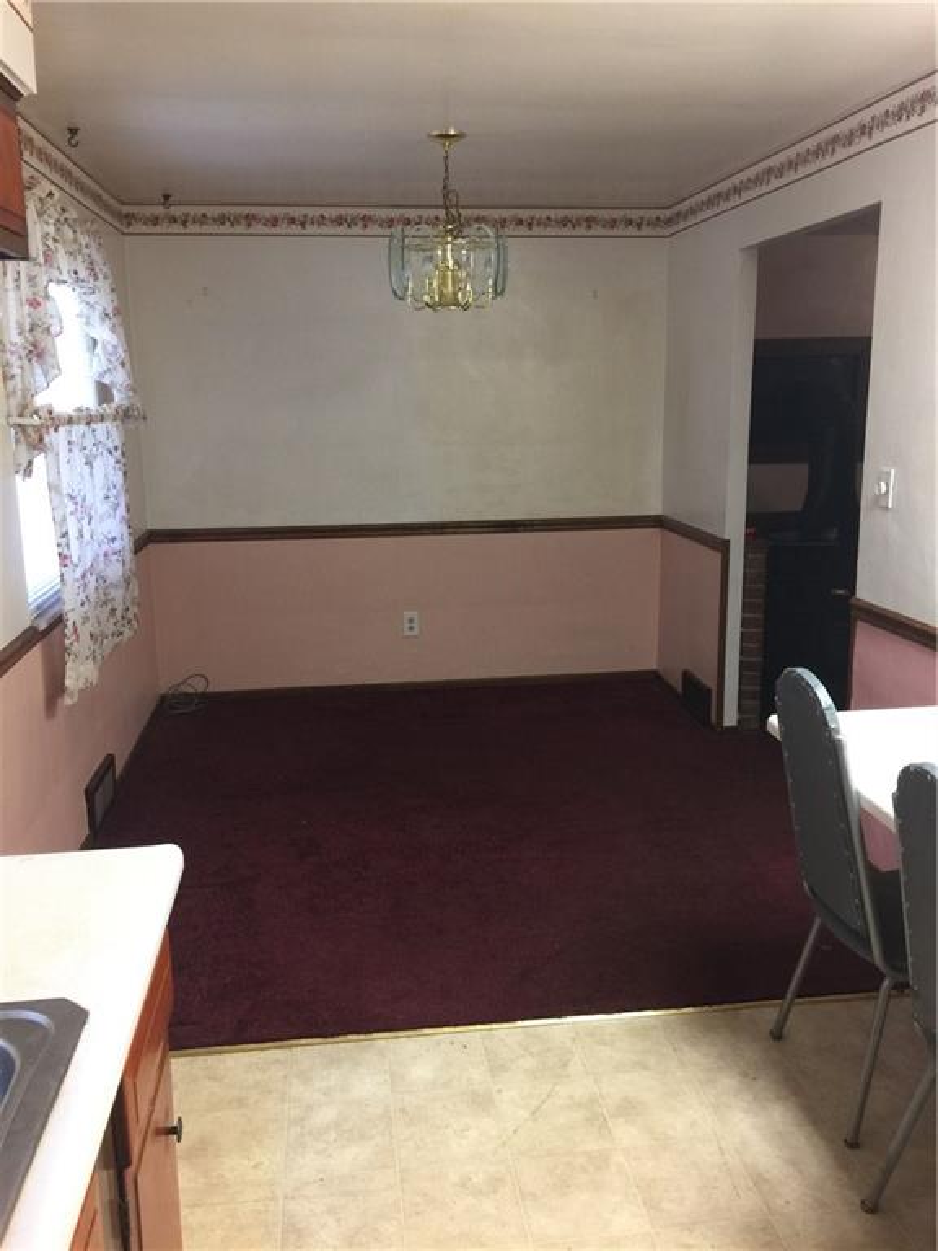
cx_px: 469
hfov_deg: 48.2
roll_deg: -0.2
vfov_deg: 61.7
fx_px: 1048
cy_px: 626
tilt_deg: -13.6
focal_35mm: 29
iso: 50
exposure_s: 1/15
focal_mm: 4.15
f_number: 2.2
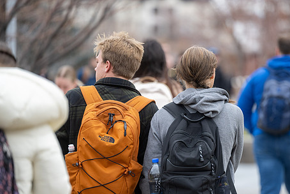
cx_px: 180
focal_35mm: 255
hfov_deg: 8.1
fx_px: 2055
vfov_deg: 5.4
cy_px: 123
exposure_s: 1/640
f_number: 2.8
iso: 500
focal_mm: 200
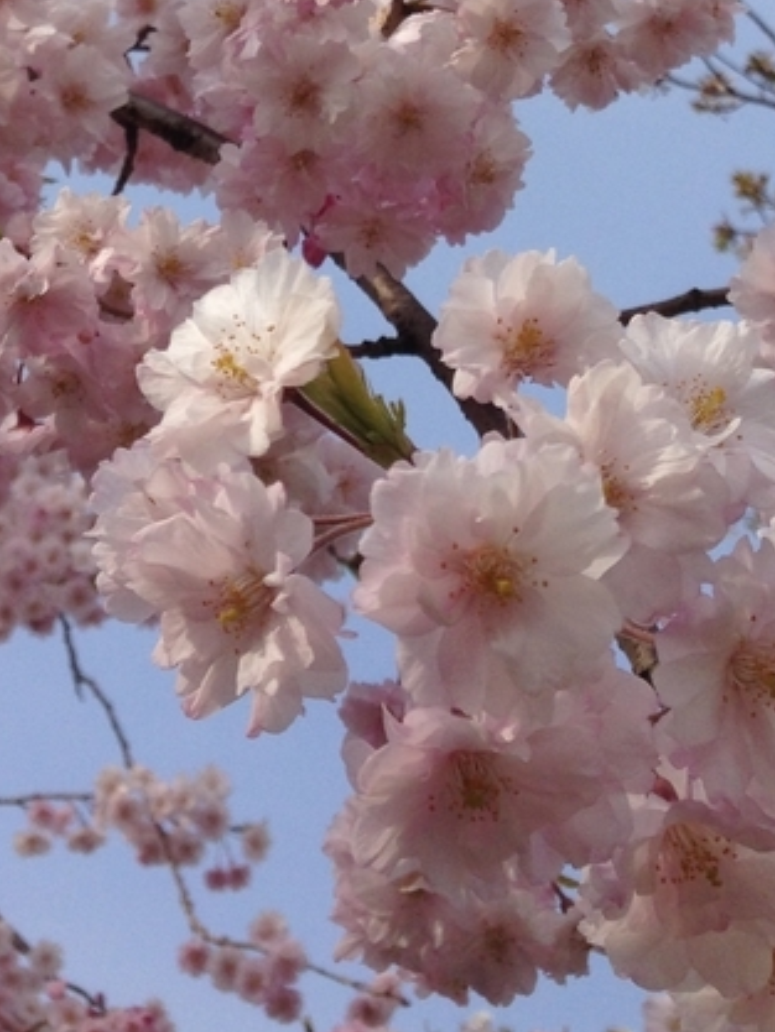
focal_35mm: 81
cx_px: 240
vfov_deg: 22.6
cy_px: -141
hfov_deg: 18.2
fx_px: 2417
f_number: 2.4
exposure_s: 1/1808
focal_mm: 4.12
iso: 50
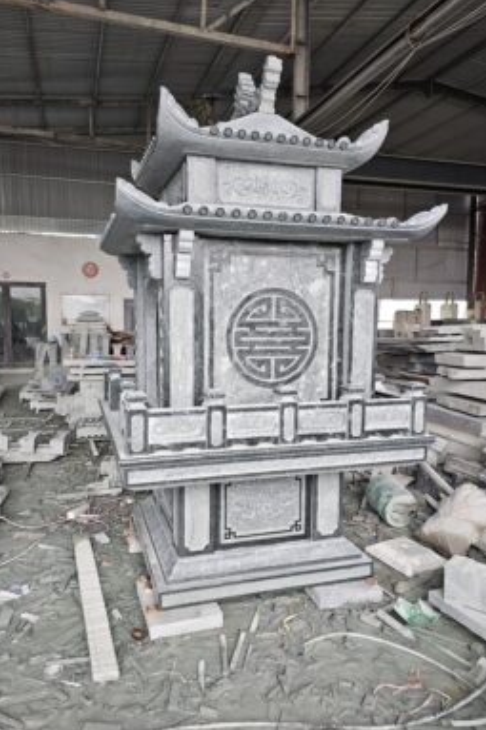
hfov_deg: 51.2
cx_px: 236
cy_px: 368
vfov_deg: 71.5
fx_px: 507
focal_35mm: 25
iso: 200
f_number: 1.7
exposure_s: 1/74
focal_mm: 6.3
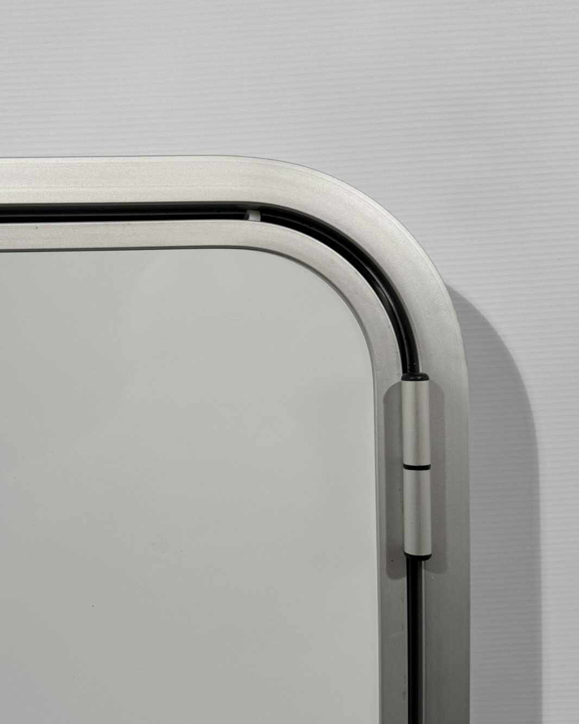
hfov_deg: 40.9
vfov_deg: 50.3
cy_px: 368
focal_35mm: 36
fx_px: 771
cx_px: 226
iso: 80
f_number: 1.78
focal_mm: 6.76
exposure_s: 1/417
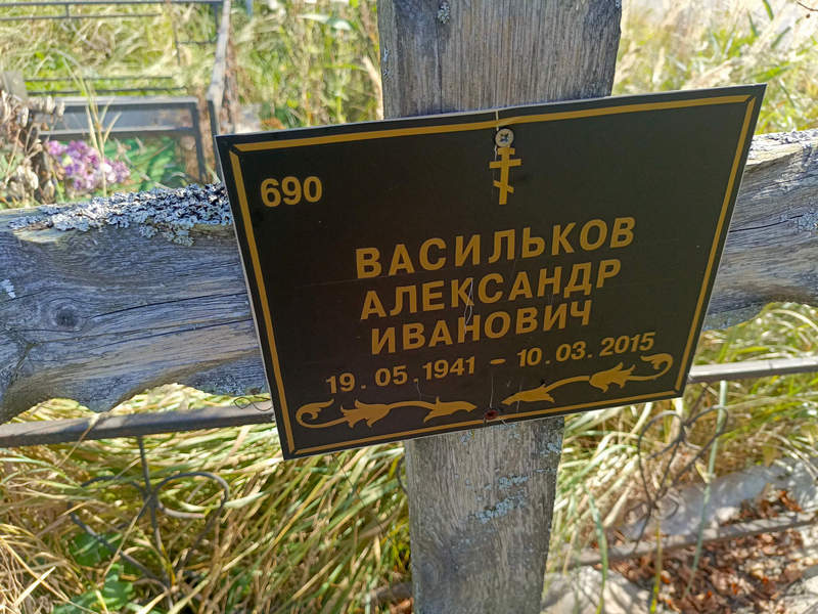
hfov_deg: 69.4
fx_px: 591
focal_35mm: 25
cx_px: 409
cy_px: 307
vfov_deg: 54.9
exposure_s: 1/216
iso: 110
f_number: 1.69
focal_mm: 4.76
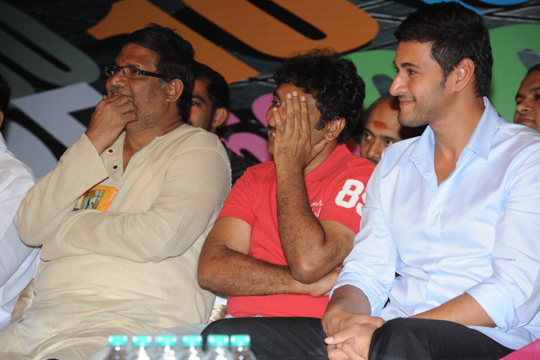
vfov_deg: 8.8
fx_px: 2324
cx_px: 270
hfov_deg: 13.3
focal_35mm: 155
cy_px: 180
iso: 500
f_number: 6.3
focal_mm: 155
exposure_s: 1/125
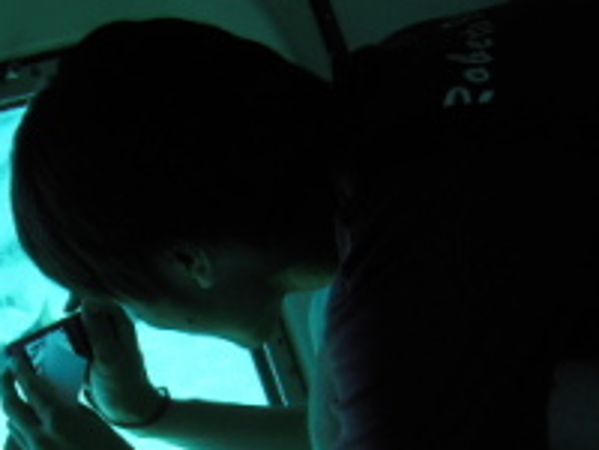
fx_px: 1211
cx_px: 93
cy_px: 422
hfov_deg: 27.1
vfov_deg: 20.5
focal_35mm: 70
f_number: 2.7
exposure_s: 1/50
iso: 100
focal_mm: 5
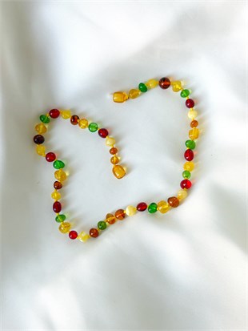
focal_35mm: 48
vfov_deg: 39.6
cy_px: 166
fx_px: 458
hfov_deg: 30.3
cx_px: 124
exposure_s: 1/121
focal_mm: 6.76
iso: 64
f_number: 1.78
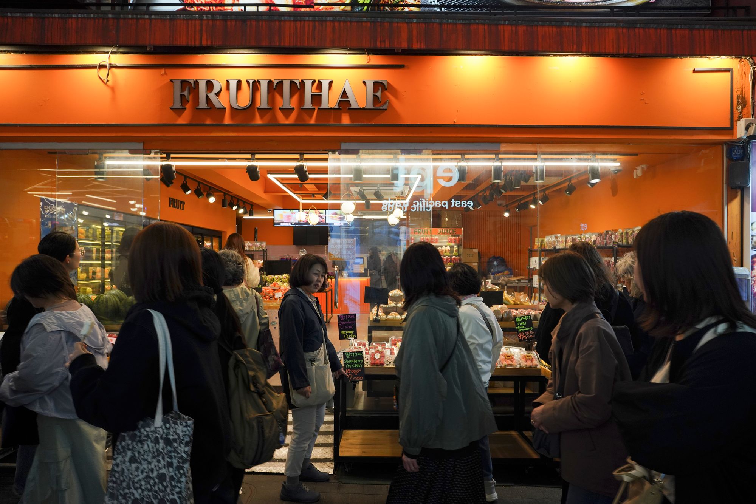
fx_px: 504
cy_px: 252
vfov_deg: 53.1
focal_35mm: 24
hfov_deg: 73.7
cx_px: 378
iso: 800
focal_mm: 24
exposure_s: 1/100
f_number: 8
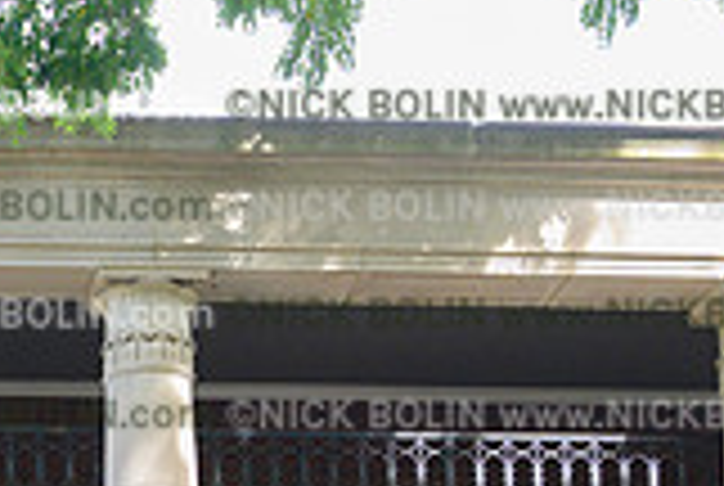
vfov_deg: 11.2
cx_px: -135
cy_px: 835
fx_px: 2317
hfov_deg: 17.0
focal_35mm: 115
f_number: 5
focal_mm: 32
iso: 2500
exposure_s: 1/500
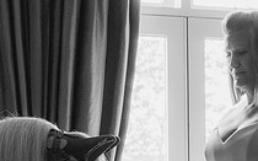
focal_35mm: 109
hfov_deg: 19.1
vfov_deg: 11.4
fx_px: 766
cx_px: 174
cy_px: 263
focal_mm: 50
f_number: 8
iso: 1600
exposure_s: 1/400
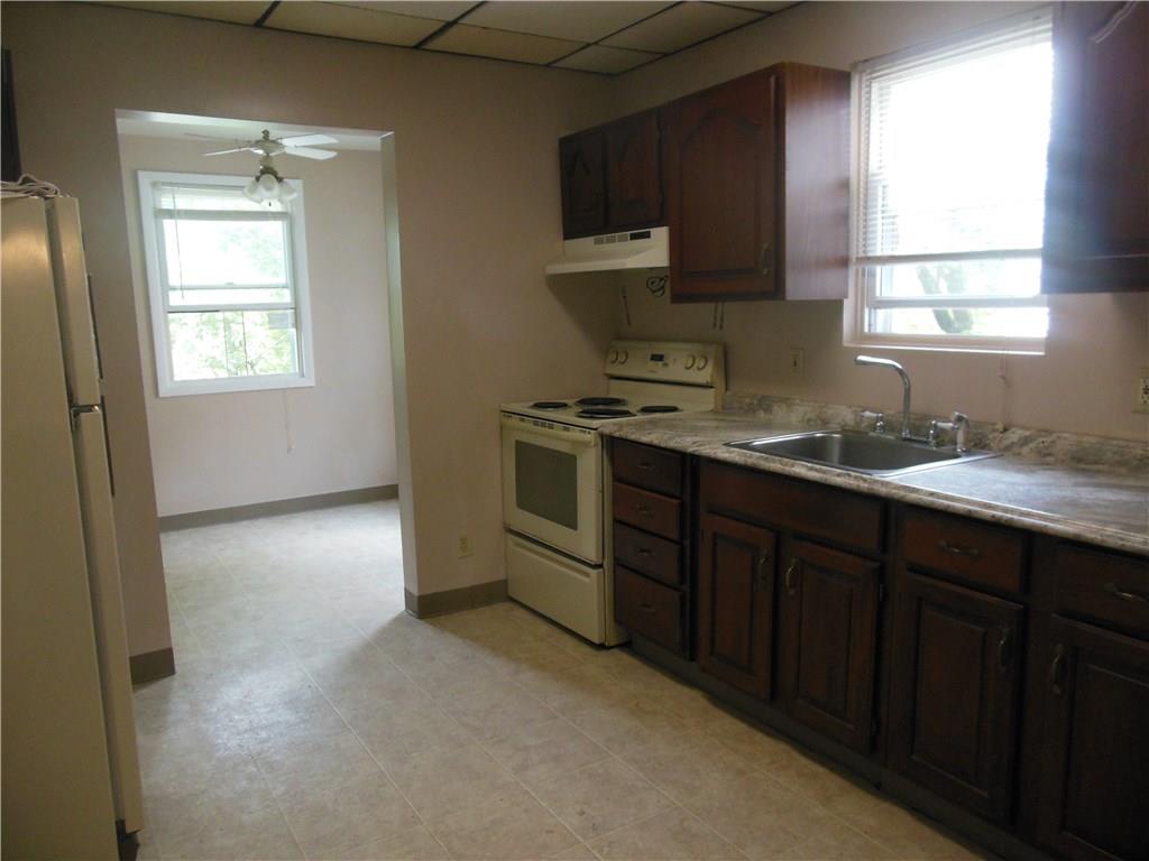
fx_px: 830
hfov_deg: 69.4
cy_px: 430
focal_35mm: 25
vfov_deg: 54.9
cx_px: 574
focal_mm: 4.5
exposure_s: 1/40
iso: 400
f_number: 3.2
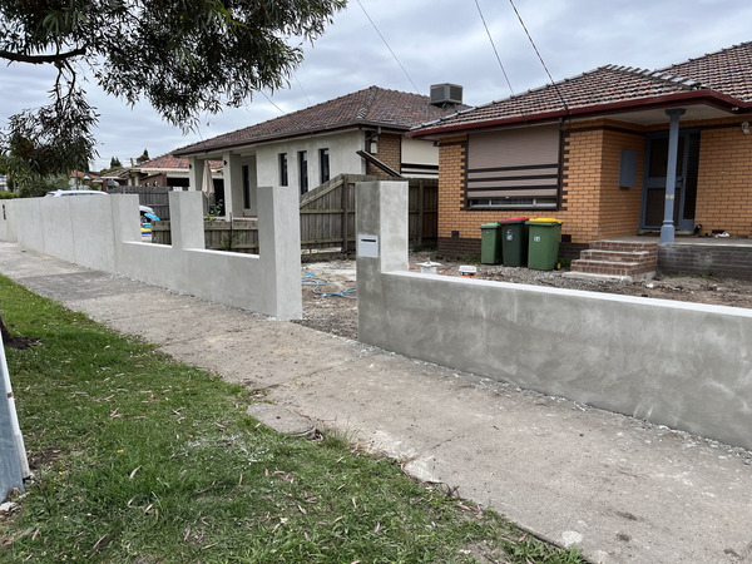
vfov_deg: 53.1
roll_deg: +0.7
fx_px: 565
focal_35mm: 26
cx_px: 376
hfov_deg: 67.3
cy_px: 282
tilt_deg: -7.7
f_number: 1.6
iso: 50
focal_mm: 5.1
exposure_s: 1/1721
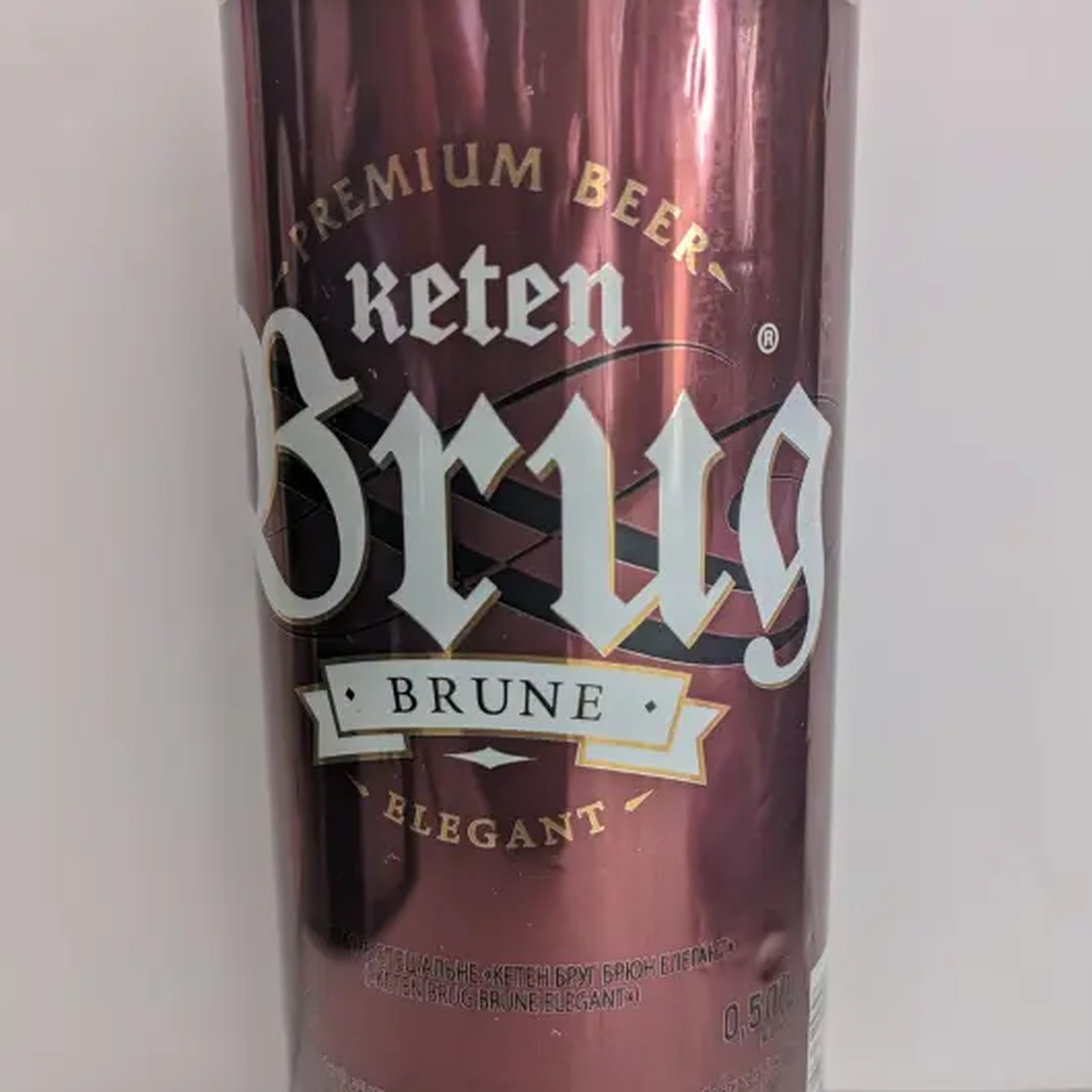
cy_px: 575
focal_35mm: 36
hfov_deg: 45.9
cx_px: 616
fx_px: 1285
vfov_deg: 46.0
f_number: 1.73
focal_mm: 4.38
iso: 53
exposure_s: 1/26.5
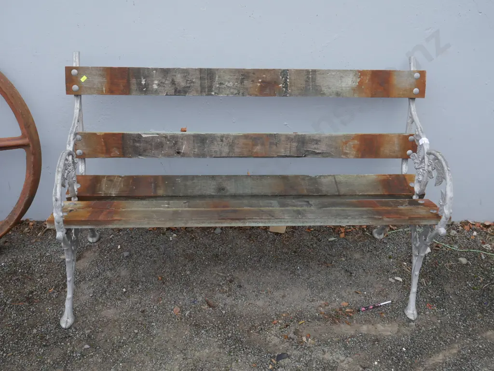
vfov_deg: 37.7
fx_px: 542
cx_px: 247
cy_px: 186
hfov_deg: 49.0
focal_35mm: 38
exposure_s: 1/60
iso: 500
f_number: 5
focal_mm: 19
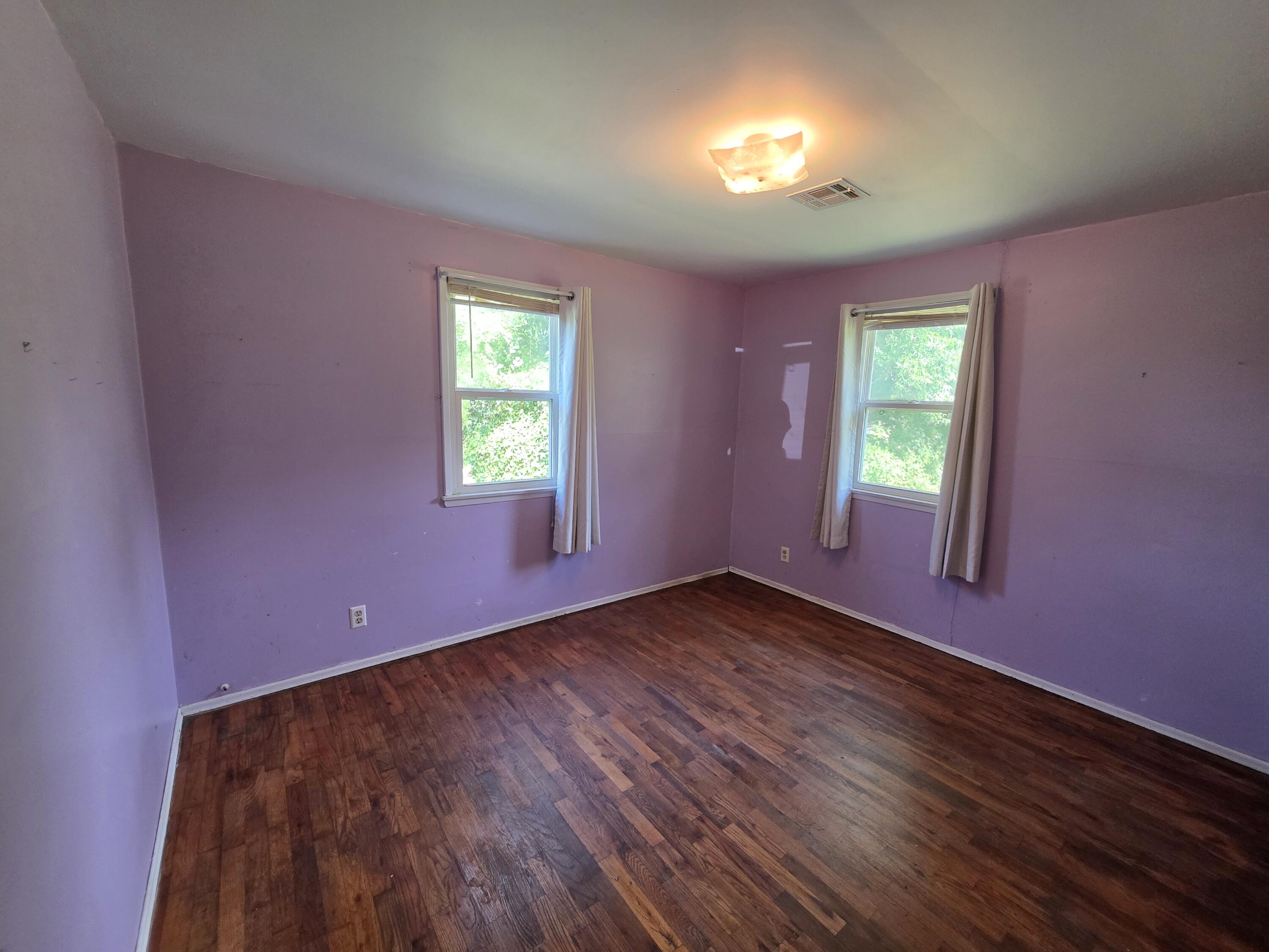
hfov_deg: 106.2
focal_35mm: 13
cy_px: 476
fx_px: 477
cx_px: 634
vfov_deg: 89.9
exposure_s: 1/120
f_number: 1.9
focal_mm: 2.2
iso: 250
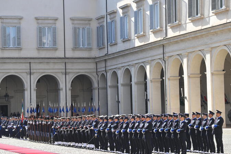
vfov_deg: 13.2
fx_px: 667
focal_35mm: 104
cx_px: 115
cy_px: 79
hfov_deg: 19.6
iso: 800
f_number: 8
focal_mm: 100
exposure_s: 1/1000
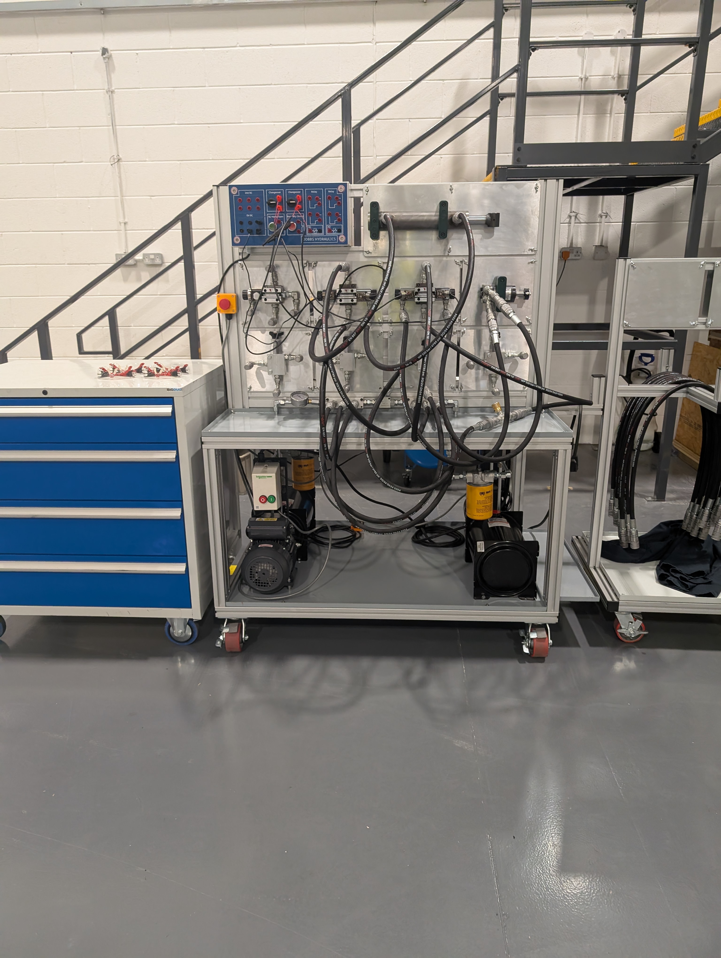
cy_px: 479
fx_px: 665
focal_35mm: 24
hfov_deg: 56.9
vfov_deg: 71.5
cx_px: 360
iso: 1217
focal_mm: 6.9
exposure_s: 1/184
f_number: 1.68
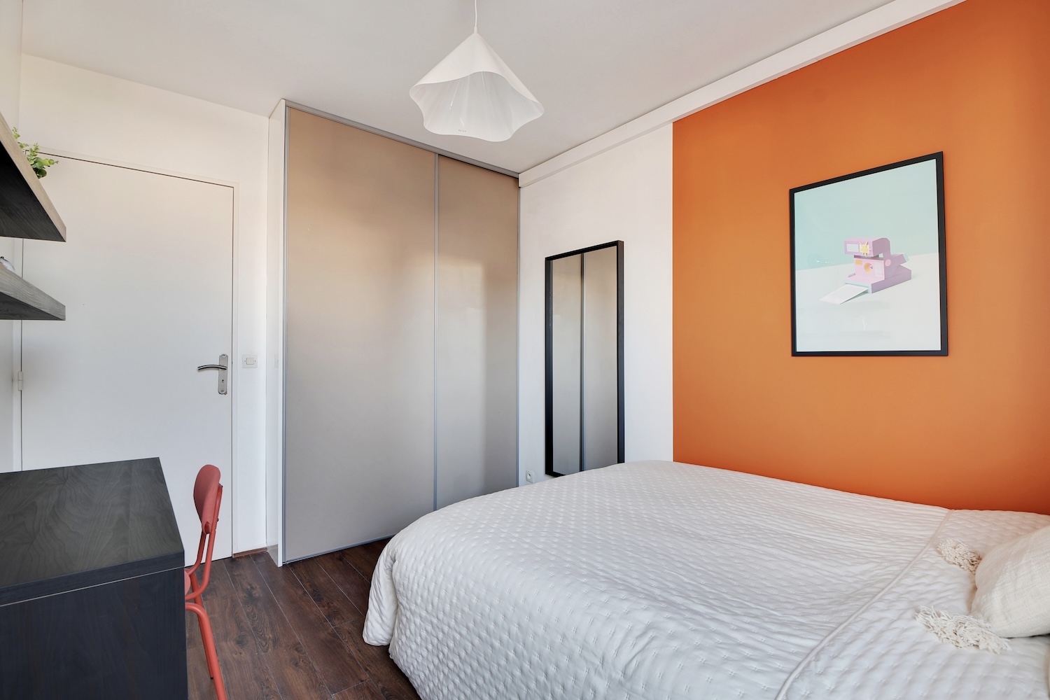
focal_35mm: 15
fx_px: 437
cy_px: 350
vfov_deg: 77.3
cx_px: 525
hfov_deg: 100.4
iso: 200
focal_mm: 10
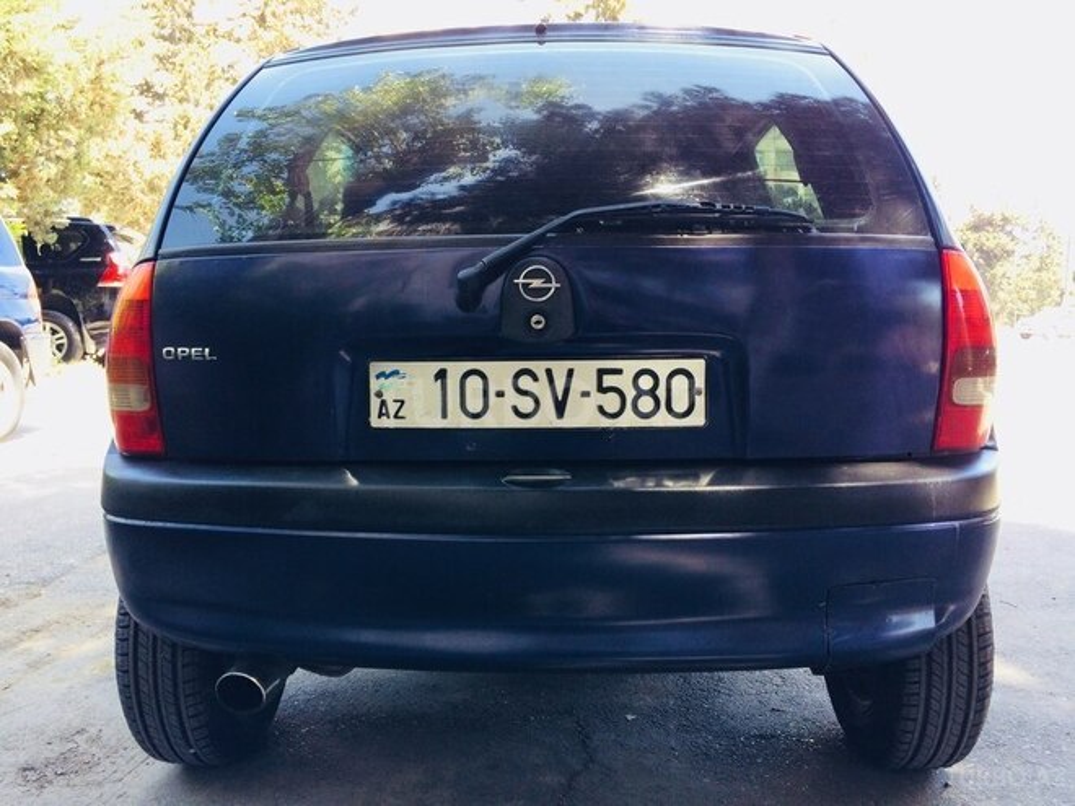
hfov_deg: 61.7
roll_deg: -2.9
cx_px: 538
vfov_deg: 48.2
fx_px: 901
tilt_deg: -5.2
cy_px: 403
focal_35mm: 29
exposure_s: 1/100
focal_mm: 4.15
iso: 50
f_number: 2.2
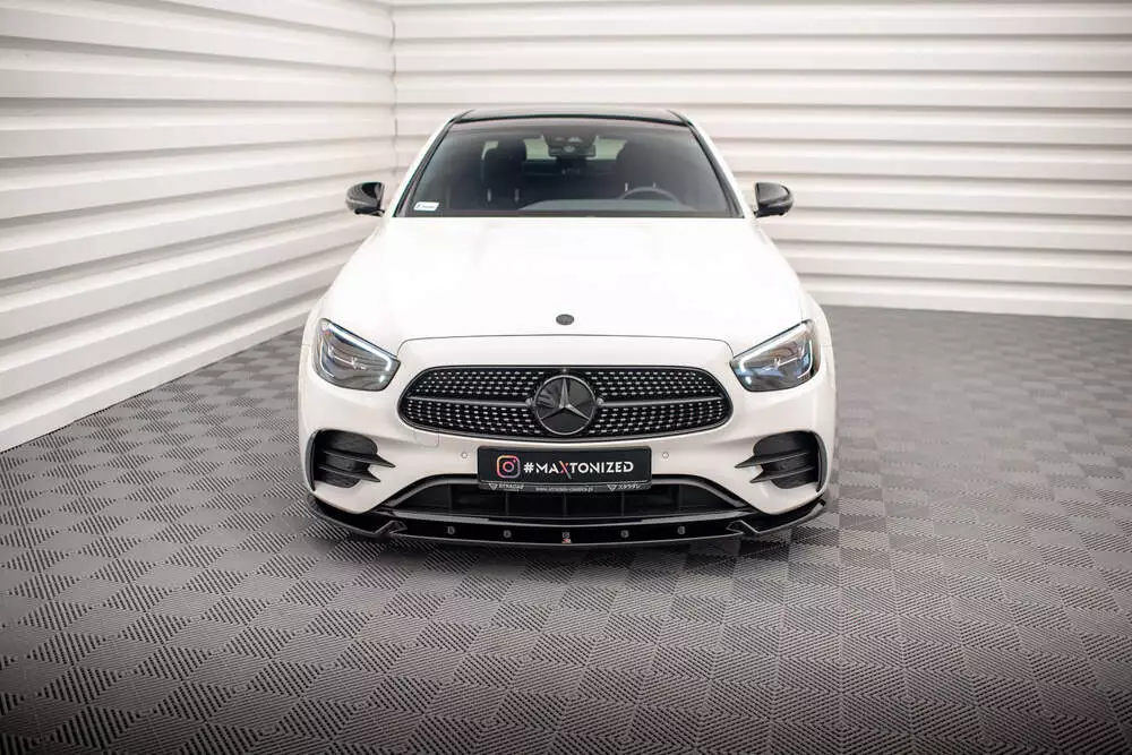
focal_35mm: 35
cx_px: 570
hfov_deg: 53.9
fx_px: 1113
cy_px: 378
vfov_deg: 37.5
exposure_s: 1/125
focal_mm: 35
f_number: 2.5
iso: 1000
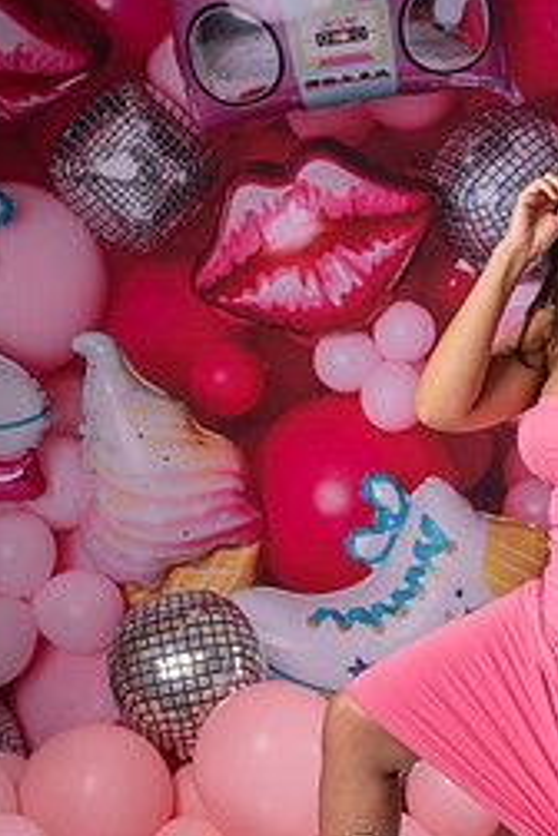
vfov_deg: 23.9
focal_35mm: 84
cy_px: 630
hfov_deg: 16.1
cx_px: 488
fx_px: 1953
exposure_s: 1/125
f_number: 6.3
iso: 250
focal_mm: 47
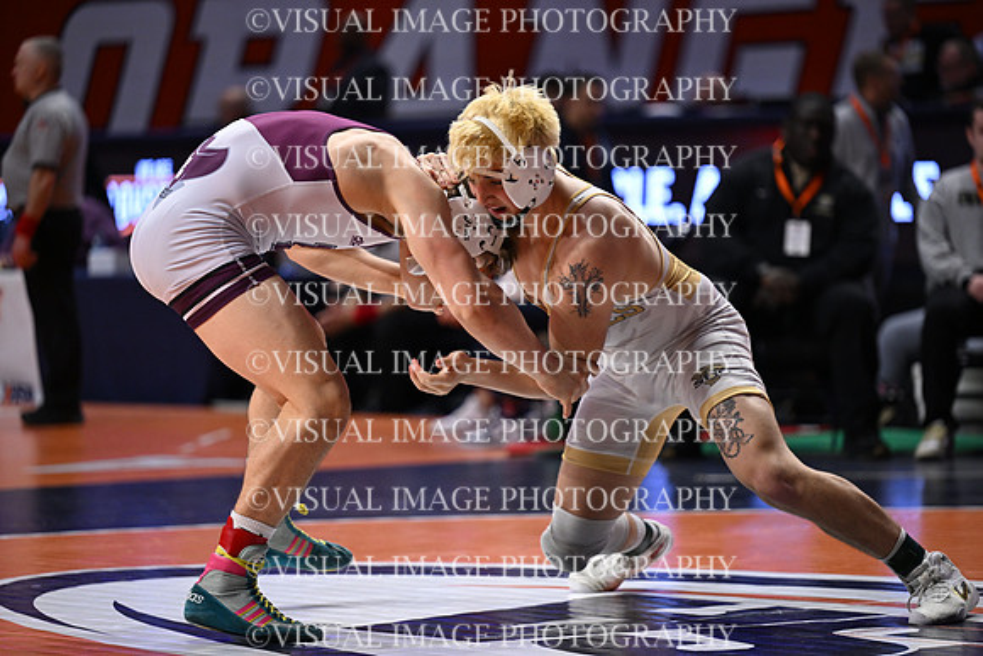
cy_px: 328
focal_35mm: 160
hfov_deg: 12.8
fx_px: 4370
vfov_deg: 8.6
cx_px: 492
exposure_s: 1/1000
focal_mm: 160
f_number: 2.8
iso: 1800
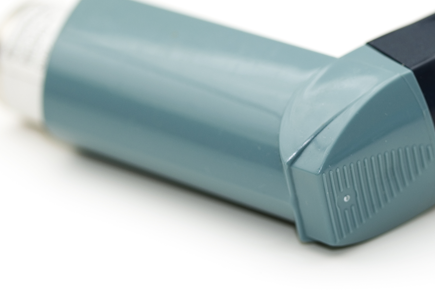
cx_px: 269
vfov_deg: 7.8
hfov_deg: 11.6
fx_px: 2141
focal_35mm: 177
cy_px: 89
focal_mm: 70
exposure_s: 1/15
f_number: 4.5
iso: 100
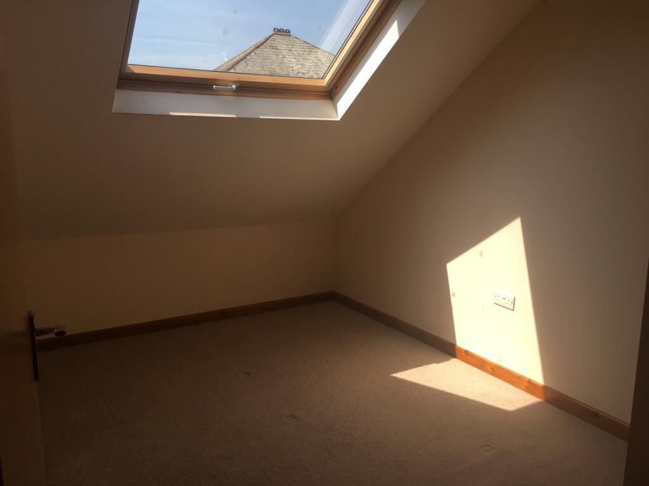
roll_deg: +0.3
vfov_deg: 48.2
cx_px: 324
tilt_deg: -9.6
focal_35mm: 29
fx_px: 544
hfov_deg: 61.7
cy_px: 243
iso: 25
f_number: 2.2
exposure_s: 1/646
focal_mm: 4.15
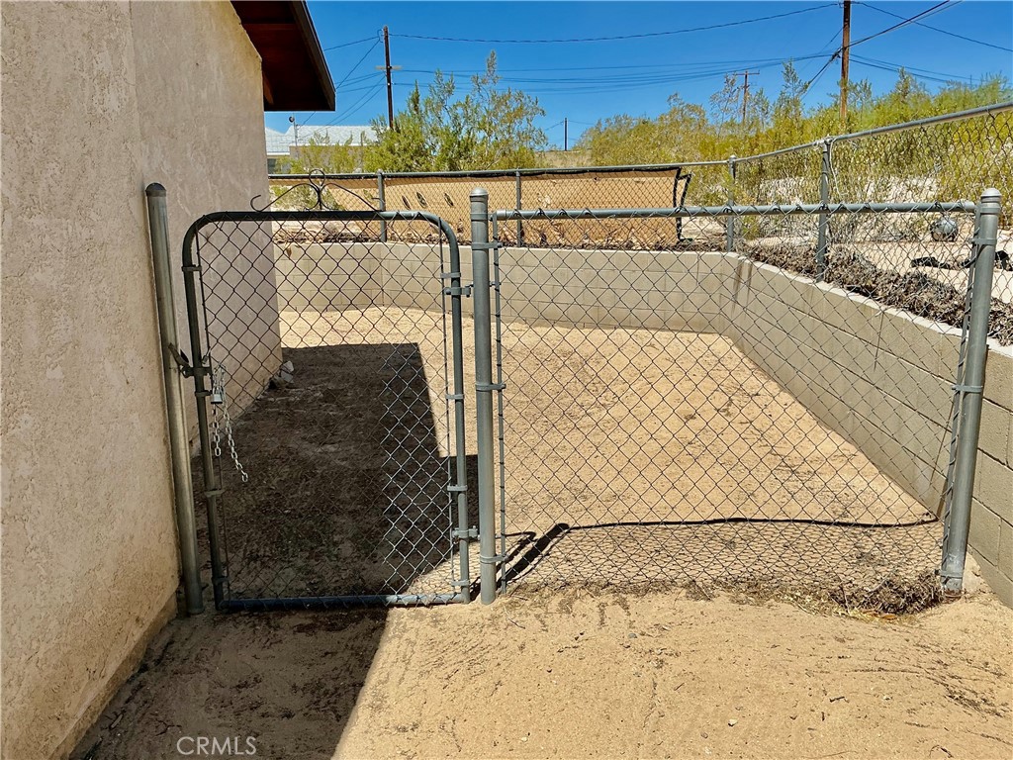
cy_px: 380
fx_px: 849
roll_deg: +0.0
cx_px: 506
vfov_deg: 48.2
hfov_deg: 61.7
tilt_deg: -12.0
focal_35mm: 29
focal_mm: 3
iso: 25
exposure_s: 1/3125
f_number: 1.8
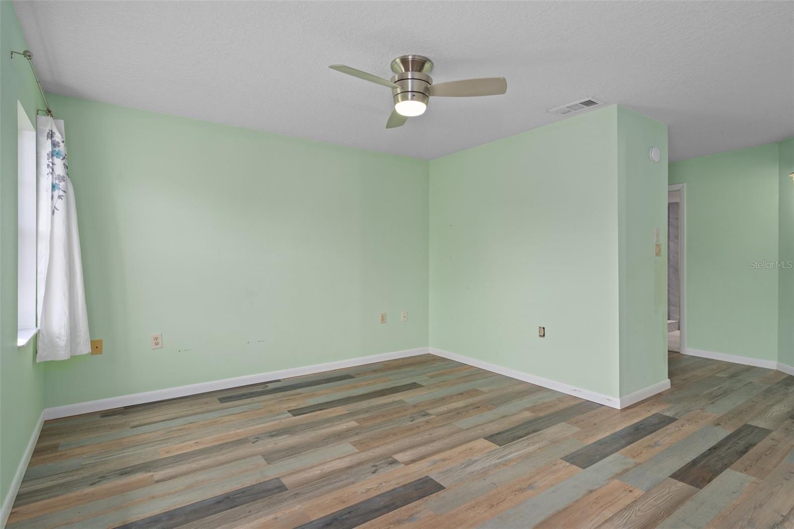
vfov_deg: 70.4
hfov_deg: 93.3
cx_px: 397
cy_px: 264
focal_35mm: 17
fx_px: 375
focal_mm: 17
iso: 320
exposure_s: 1/8
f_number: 8
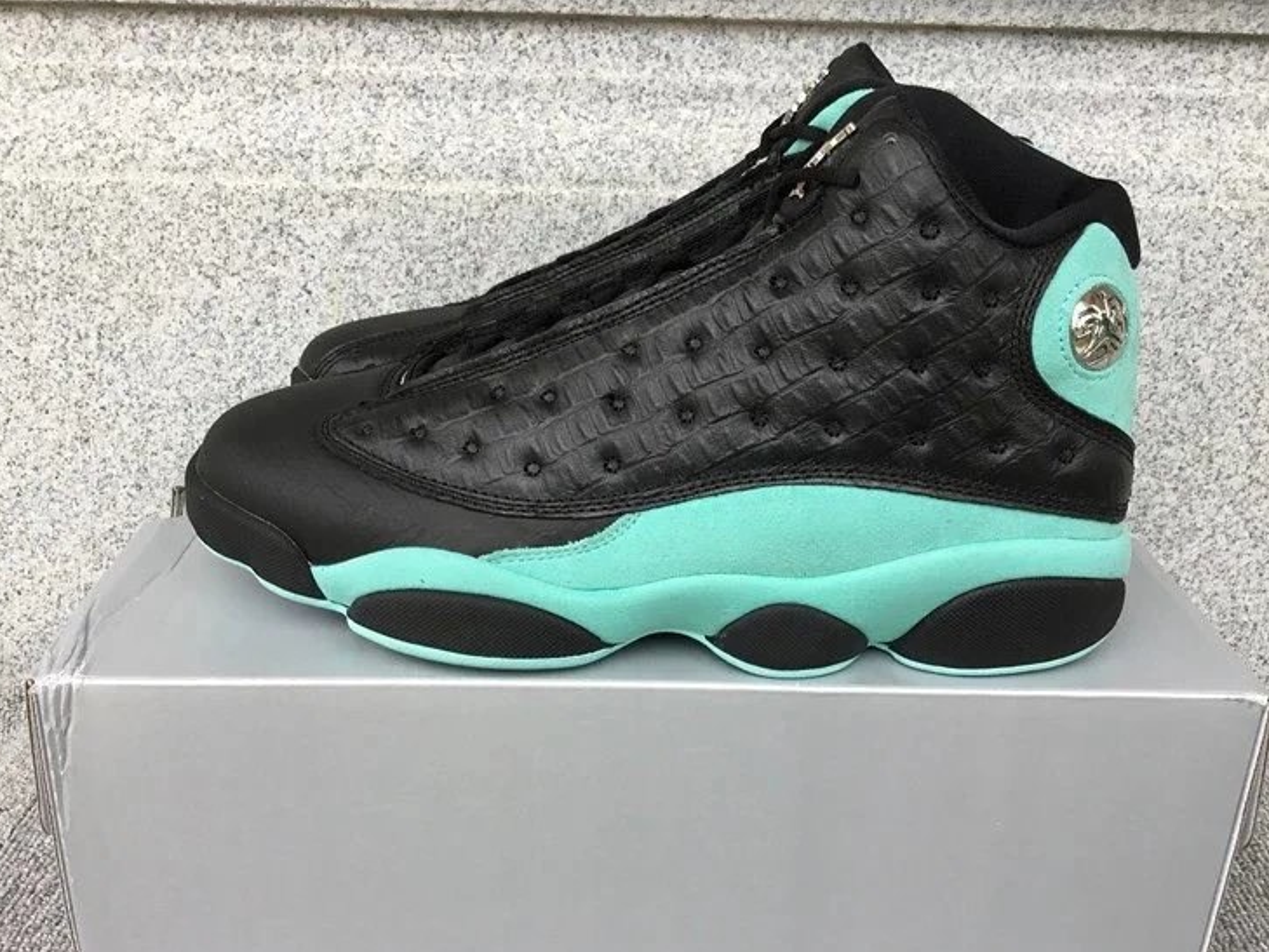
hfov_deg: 53.9
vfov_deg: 41.8
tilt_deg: -23.4
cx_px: 628
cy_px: 519
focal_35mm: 34
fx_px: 1247
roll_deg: -1.0
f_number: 2.4
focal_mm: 3.3
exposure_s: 1/100
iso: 32
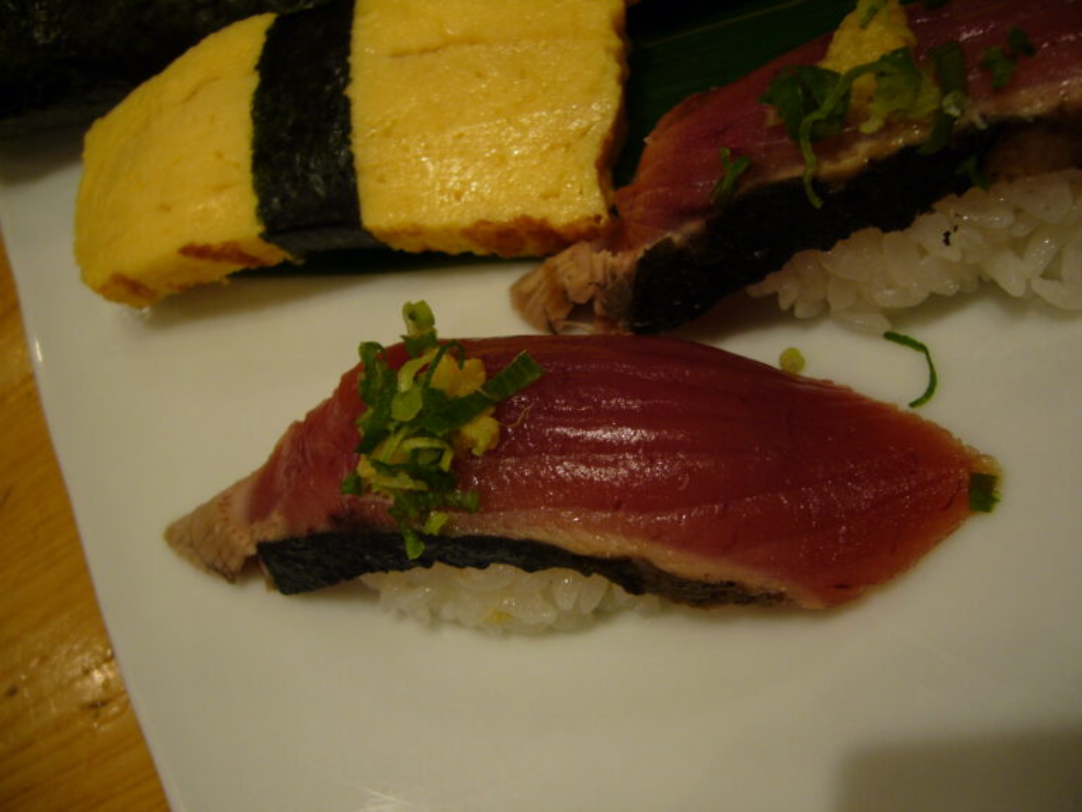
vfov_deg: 40.7
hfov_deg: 52.6
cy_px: 406
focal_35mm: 35
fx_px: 1094
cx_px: 541
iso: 100
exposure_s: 1/50
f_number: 2.8
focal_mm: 5.8
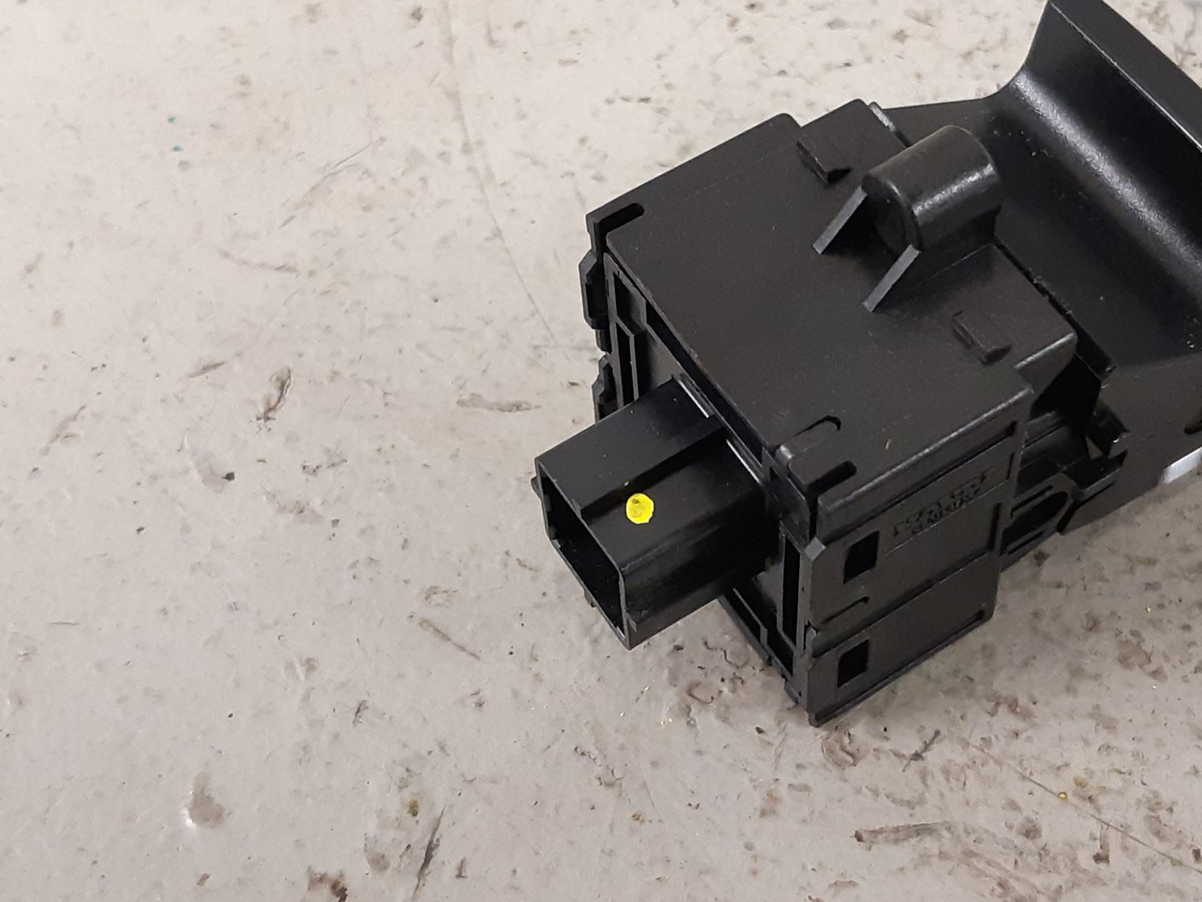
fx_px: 1181
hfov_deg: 53.5
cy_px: 371
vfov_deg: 41.7
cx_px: 725
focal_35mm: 34
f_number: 1.7
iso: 250
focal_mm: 3.93
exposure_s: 1/33
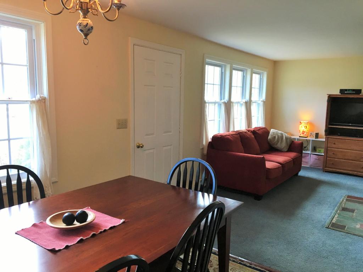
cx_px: 182
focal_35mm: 29
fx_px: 304
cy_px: 136
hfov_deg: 61.7
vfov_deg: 48.2
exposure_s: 1/30
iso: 100
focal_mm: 4.15
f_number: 2.2
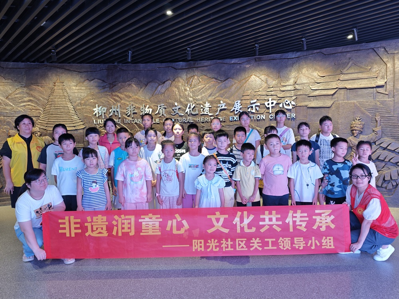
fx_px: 265
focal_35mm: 23
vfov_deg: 58.9
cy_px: 150
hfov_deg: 73.9
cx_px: 200
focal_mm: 6.55
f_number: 1.6
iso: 320
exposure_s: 1/33.3
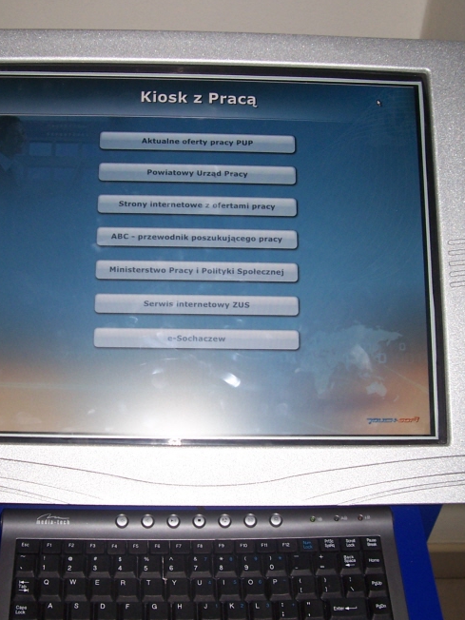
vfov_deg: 39.7
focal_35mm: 48
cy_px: 320
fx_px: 860
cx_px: 194
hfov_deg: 30.2
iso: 80
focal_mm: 5.6
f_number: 2.7
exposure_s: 1/60
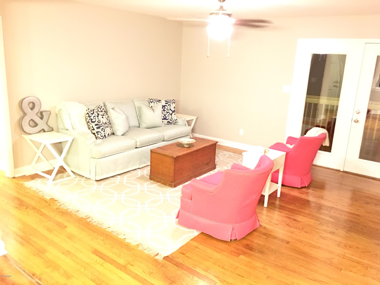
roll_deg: -3.2
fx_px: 318
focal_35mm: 29
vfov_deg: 48.2
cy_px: 142
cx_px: 190
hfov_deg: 61.7
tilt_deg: -13.4
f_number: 2.2
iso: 200
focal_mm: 4.15
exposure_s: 1/4
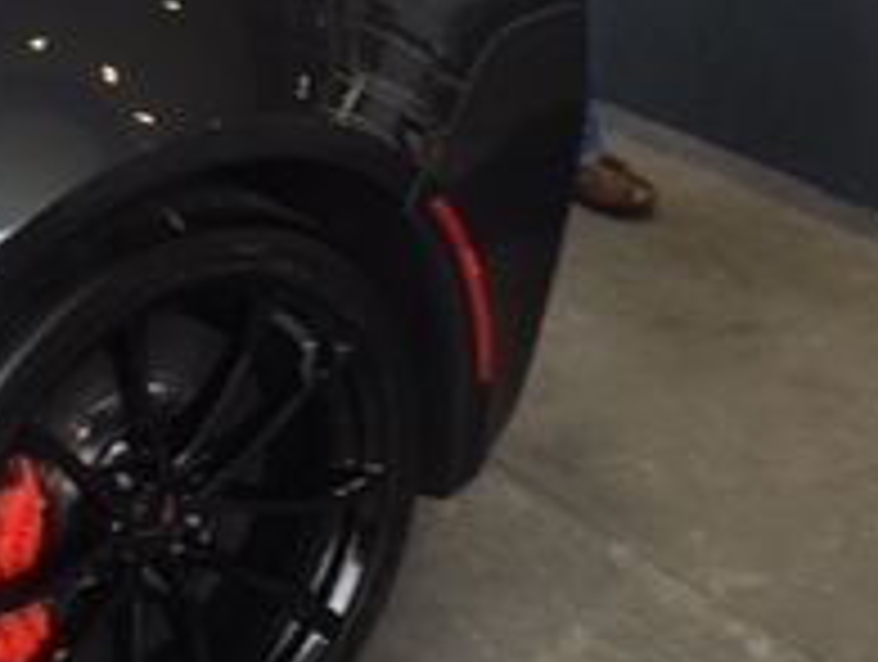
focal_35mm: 95
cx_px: 329
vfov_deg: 14.8
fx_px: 2414
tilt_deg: -15.7
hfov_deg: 20.6
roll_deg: -1.5
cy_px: -225
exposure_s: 1/60
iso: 25
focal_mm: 4.15
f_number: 2.2
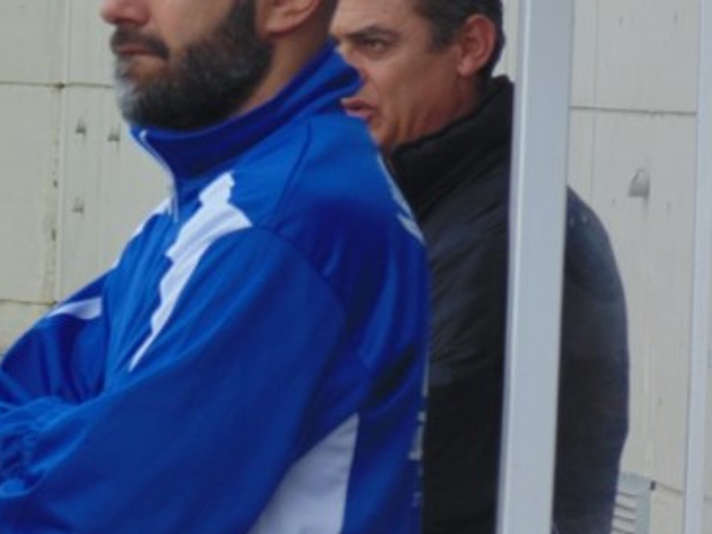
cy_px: 140
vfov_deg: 2.3
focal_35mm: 650
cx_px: 115
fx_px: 13370
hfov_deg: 3.0
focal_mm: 64.1
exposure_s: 1/125
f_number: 6
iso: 80
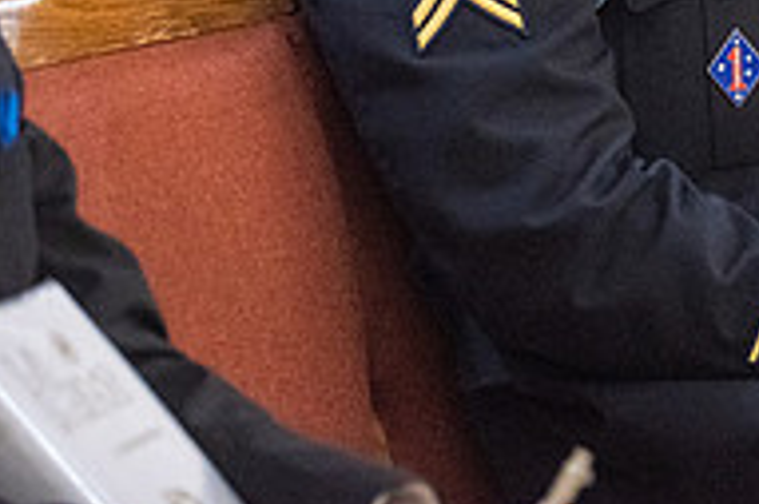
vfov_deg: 3.5
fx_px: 8321
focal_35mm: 395
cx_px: 846
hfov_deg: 5.2
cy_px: -200
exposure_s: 1/200
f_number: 2.8
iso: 2000
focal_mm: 130
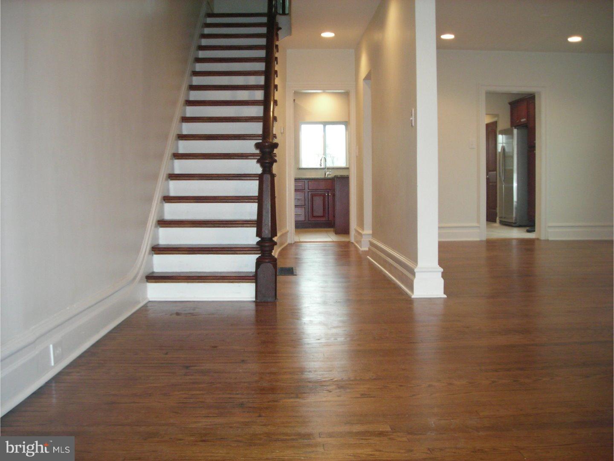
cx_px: 307
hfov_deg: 49.0
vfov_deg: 37.7
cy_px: 230
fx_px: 674
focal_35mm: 38
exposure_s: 1/25.3
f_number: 3.2
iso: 200
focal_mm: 6.3
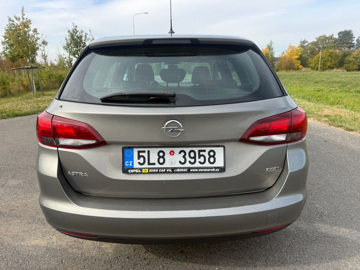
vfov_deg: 56.8
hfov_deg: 71.6
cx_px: 180
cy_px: 135
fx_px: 250
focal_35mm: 24
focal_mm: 6.76
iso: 80
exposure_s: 1/1901
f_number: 1.78
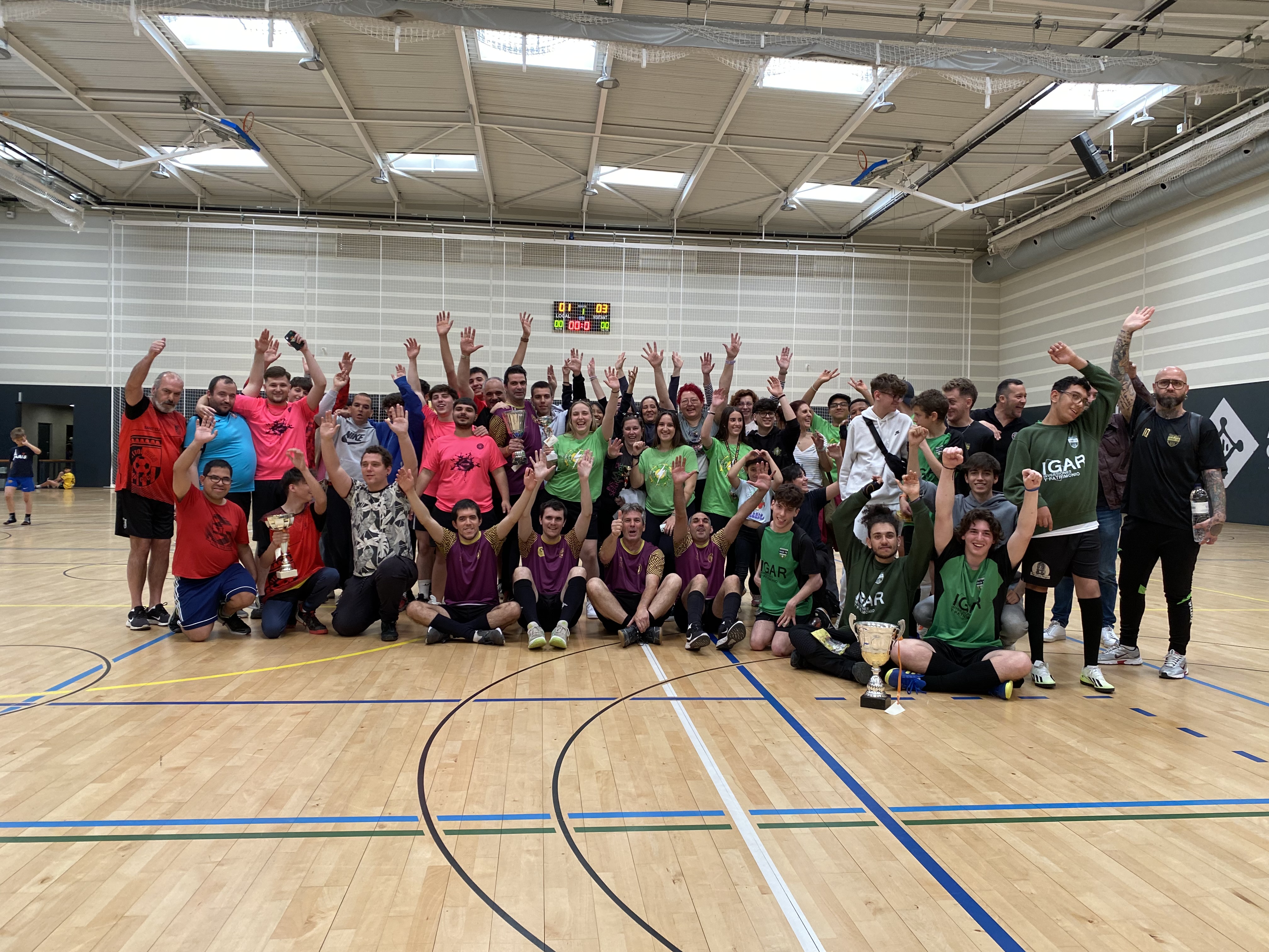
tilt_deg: -0.8
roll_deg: -1.5
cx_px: 634
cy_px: 476
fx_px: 953
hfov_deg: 67.3
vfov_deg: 53.1
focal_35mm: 26
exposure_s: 1/121
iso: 125
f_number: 1.8
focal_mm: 4.25
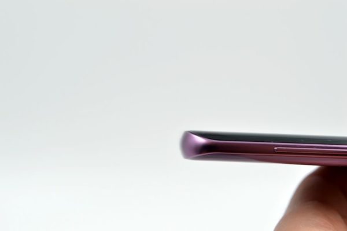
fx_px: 578
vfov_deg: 22.6
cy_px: 116
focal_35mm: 60
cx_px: 174
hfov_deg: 33.4
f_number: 10
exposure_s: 1/20
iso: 100
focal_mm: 40
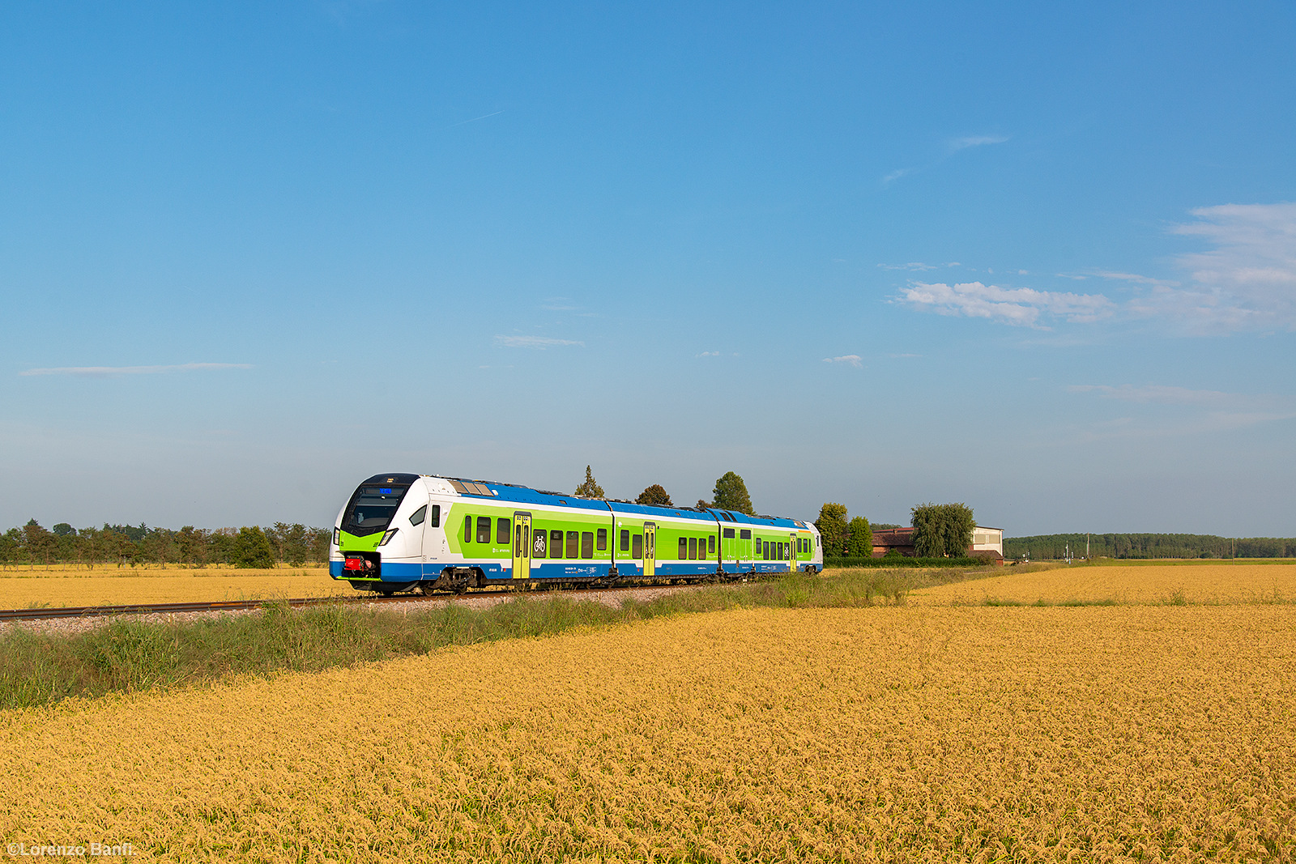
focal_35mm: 40
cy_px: 432
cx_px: 648
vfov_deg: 33.4
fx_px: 1440
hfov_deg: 48.5
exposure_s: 1/800
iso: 250
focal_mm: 40
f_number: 6.3
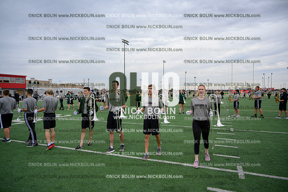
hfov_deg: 73.7
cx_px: 144
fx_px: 192
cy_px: 96
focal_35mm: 24
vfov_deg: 53.2
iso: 200
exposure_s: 1/400
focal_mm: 24
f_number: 4
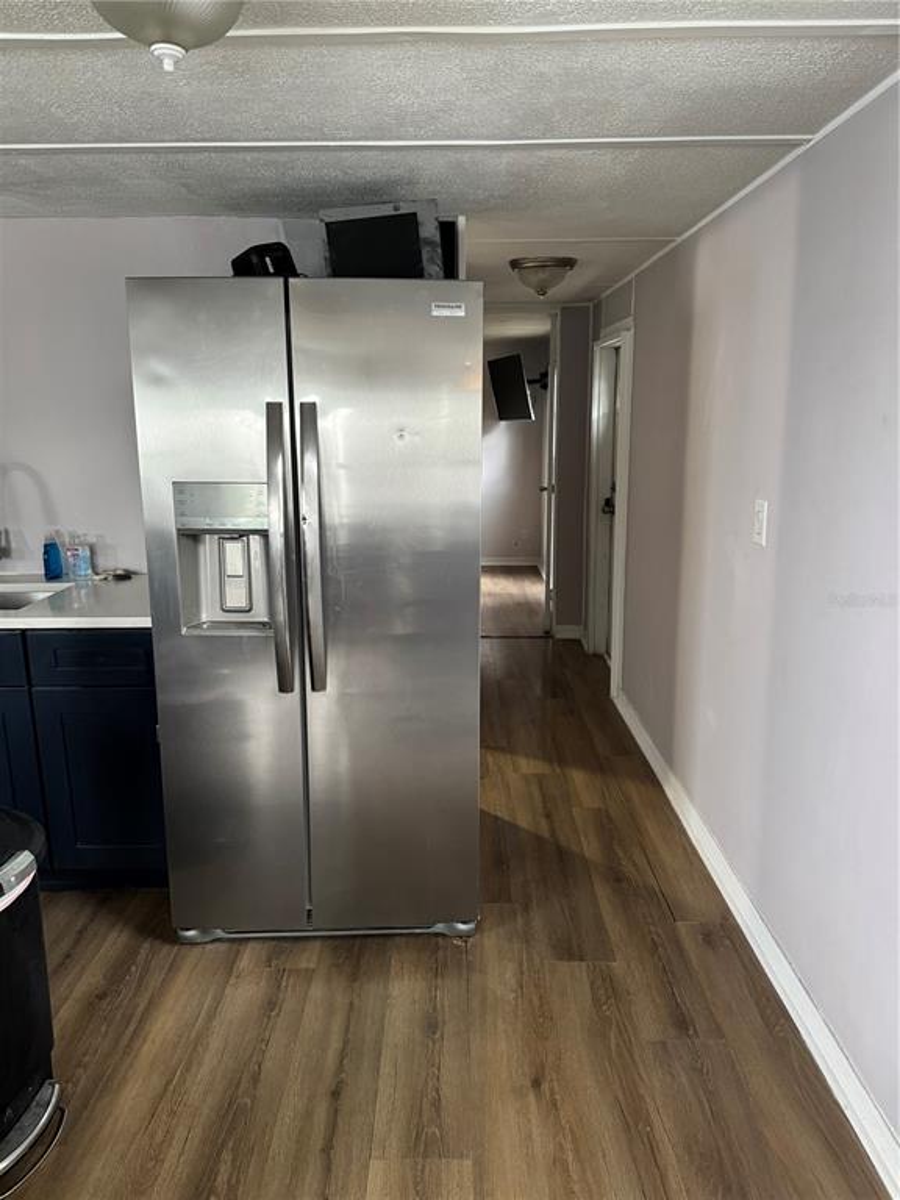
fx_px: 832
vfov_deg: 71.6
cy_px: 600
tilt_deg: -12.1
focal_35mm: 24
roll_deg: +1.3
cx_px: 450
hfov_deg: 56.8
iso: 400
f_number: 1.78
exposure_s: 1/60
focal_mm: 6.76
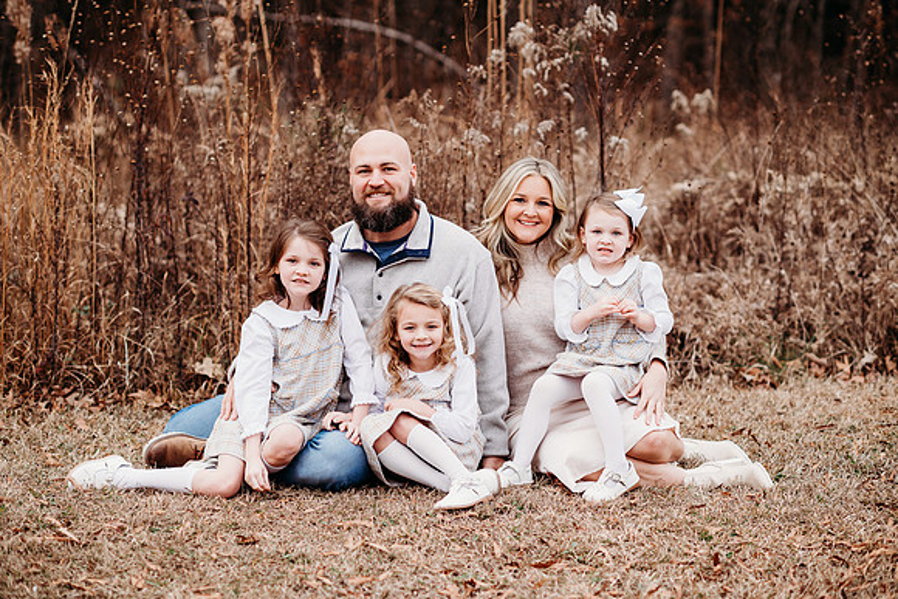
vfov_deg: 16.0
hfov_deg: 23.8
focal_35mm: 86
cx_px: 451
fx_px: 2134
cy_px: 300
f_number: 2.5
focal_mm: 85
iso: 250
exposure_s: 1/400
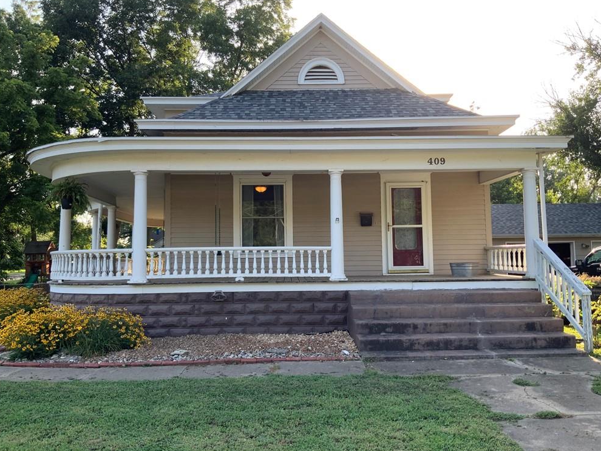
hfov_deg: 60.0
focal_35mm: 30
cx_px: 302
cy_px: 224
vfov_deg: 46.8
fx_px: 521
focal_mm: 3
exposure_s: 1/224
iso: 16
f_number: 1.8
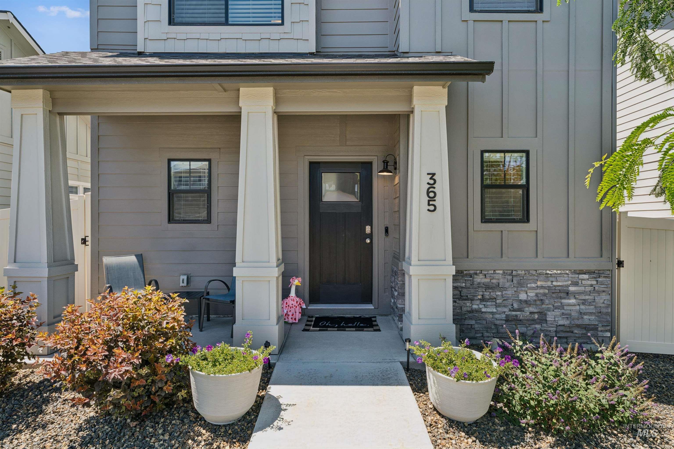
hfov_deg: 84.0
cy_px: 224
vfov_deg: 61.9
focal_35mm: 20
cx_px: 337
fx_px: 374
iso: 400
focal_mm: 20
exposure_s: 1/50
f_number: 13
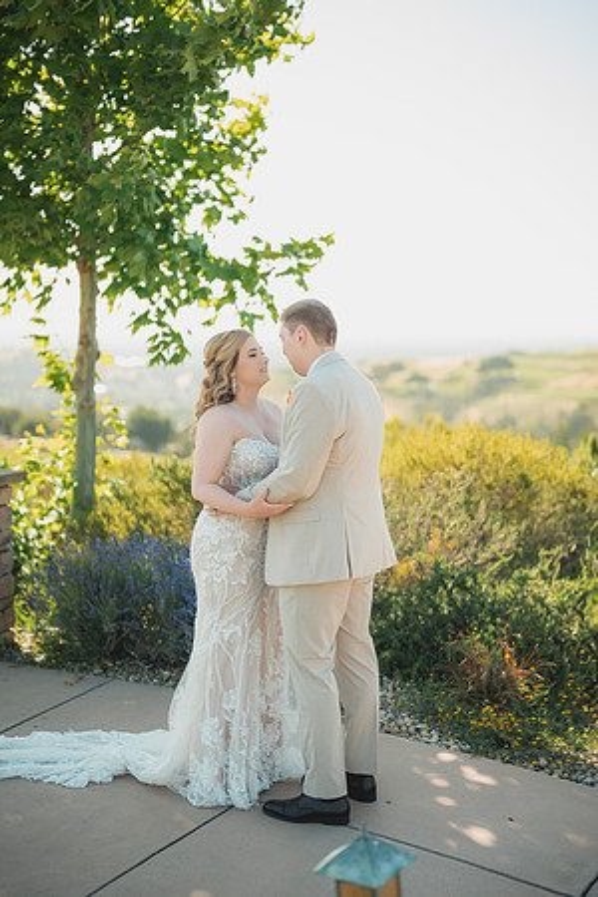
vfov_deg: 39.6
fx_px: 1246
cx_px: 299
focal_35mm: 50
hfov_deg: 27.0
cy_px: 448
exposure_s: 1/1250
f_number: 1.4
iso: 50
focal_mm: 50
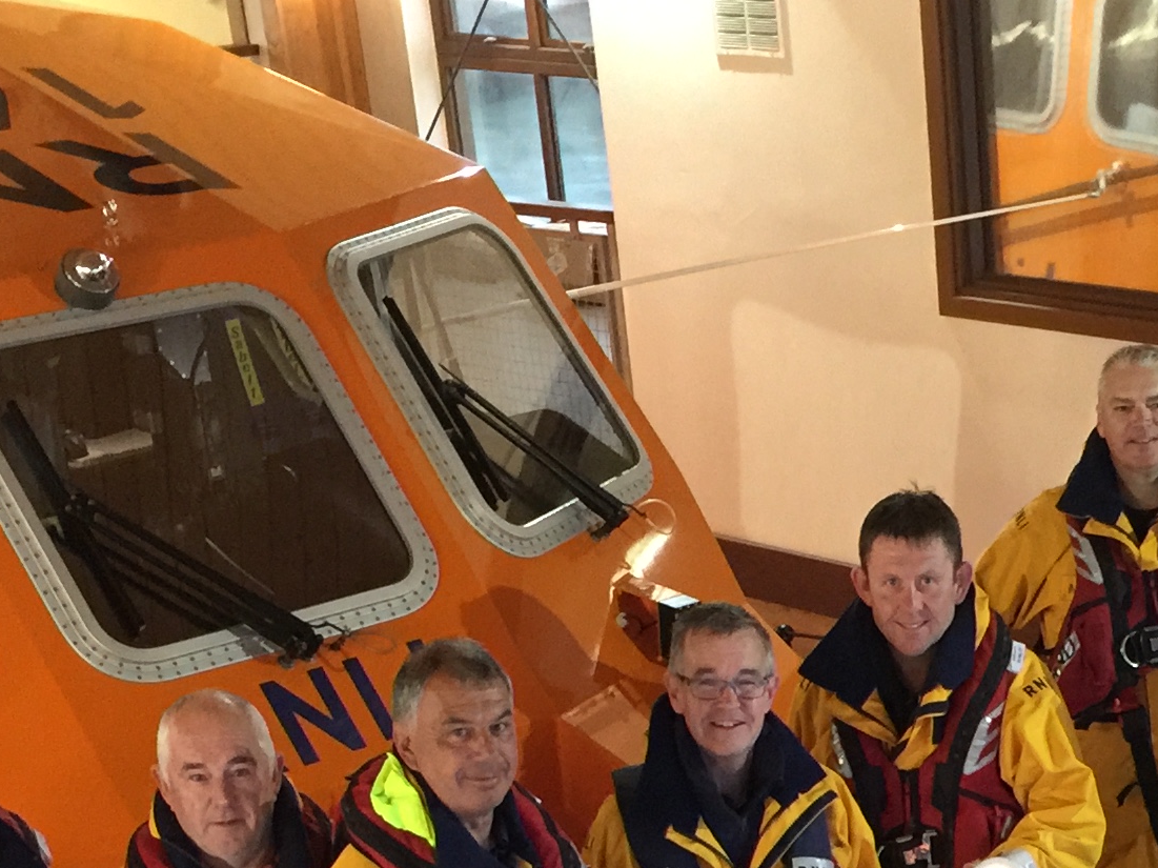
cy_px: 1119
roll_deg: +3.9
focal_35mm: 86
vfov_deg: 16.3
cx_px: 987
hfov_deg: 22.3
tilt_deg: -24.8
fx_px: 2876
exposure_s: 1/17
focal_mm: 4.15
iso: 160
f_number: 2.2
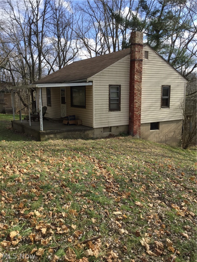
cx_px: 98
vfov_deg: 58.4
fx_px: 235
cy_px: 131
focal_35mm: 31
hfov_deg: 45.4
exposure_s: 1/662
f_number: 2.4
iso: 25
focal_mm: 3.3
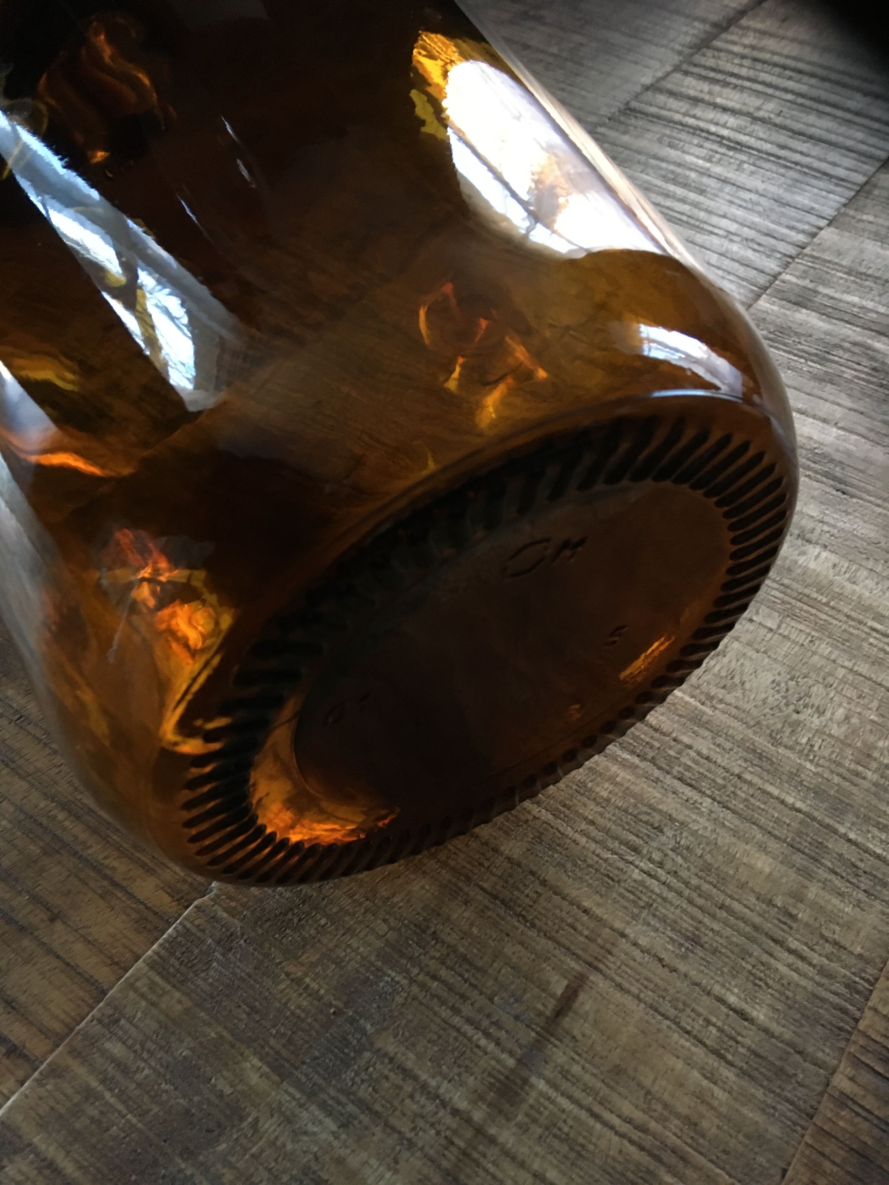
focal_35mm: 29
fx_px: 993
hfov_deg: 48.2
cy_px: 592
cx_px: 444
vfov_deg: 61.7
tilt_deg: -51.5
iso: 400
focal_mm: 4.15
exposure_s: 1/17
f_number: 2.2
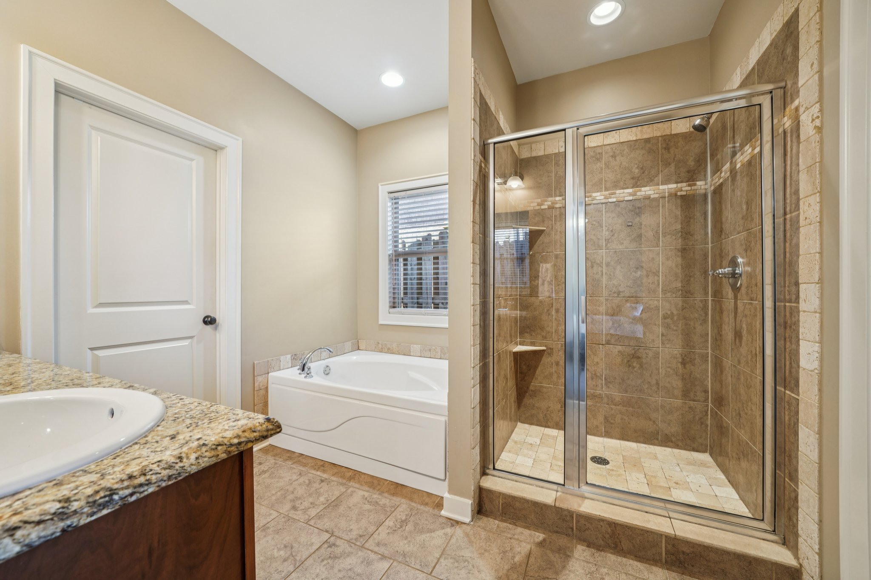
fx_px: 314
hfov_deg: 108.3
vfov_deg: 85.4
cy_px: 290
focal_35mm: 13
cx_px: 436
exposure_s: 1/20
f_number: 8
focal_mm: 13
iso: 400
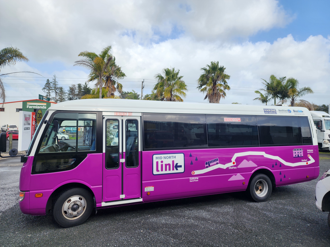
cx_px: 165
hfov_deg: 73.9
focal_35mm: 23
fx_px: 219
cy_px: 124
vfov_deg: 58.9
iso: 12
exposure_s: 1/621
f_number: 1.8
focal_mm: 6.4
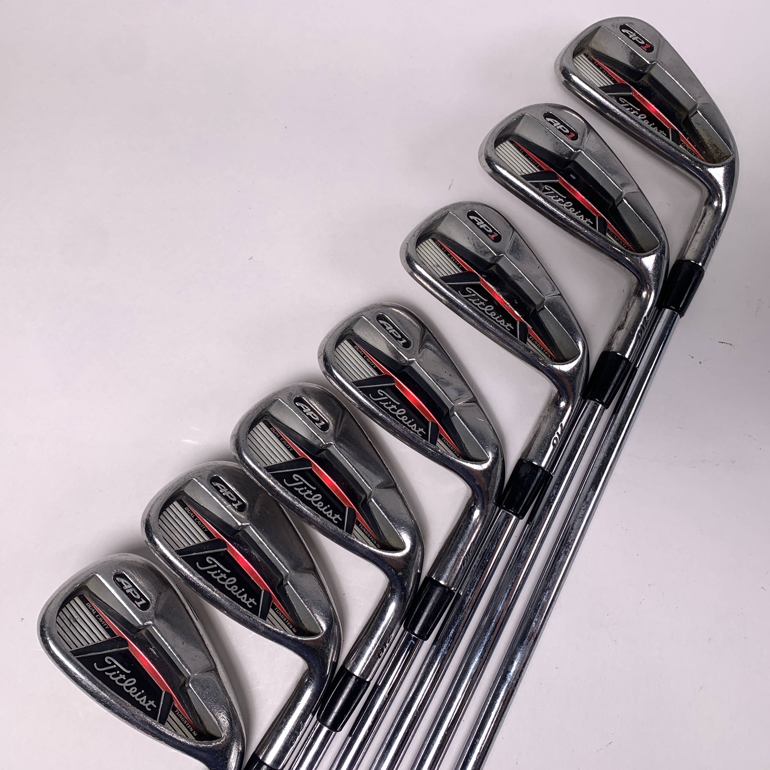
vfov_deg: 52.5
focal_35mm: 31
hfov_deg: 52.5
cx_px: 388
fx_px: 780
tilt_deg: -79.9
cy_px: 387
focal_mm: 4.25
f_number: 1.8
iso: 25
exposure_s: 1/165
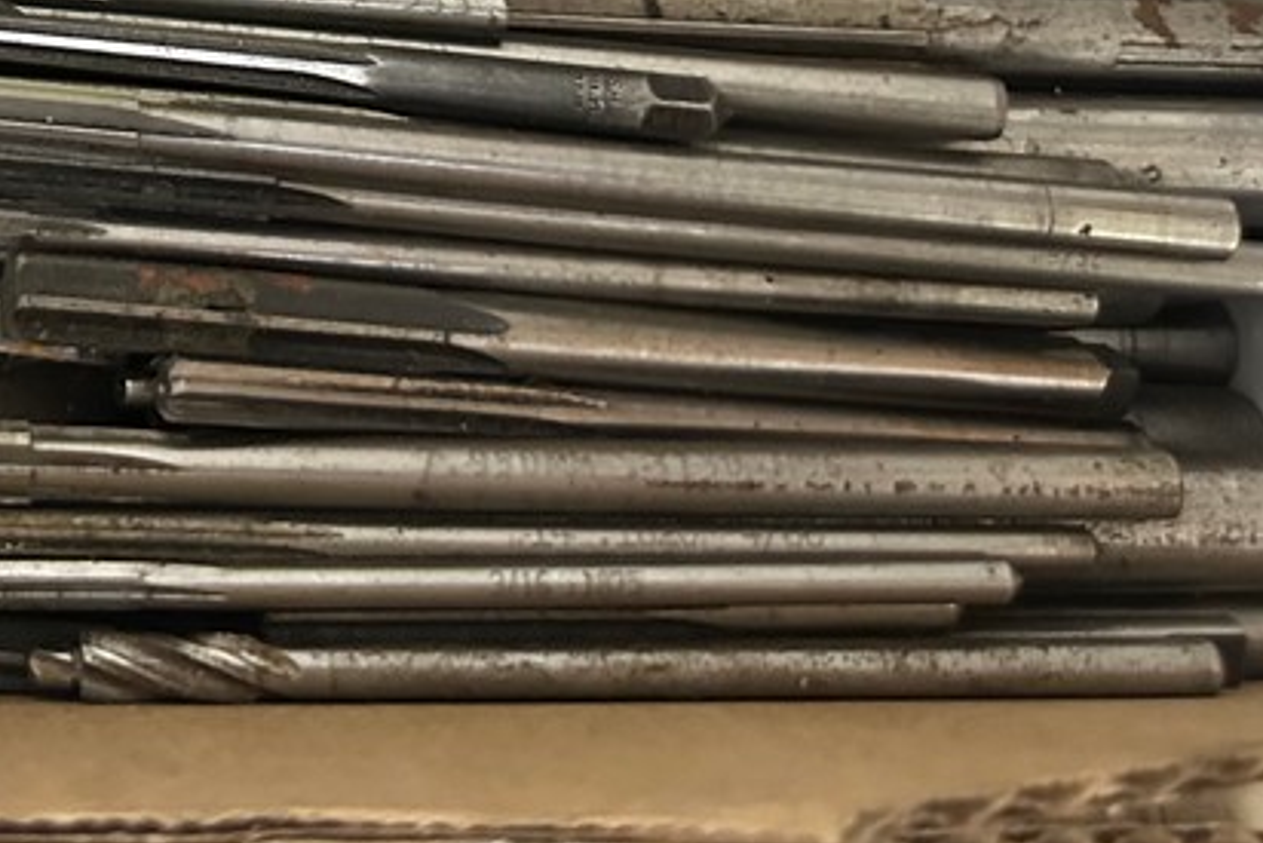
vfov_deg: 20.0
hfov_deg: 29.4
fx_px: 2176
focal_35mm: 62
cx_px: -104
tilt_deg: -69.7
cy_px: -276
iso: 800
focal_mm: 6.86
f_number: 1.78
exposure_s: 1/43
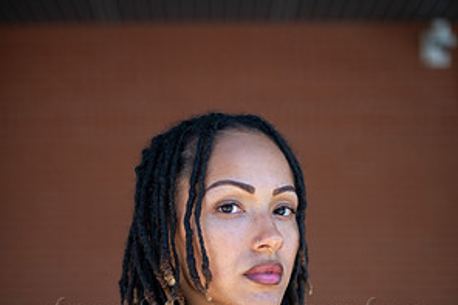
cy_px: 324
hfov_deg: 26.7
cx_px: 227
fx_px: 966
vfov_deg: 17.4
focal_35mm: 76
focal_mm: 50
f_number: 1.6
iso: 200
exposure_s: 1/2000
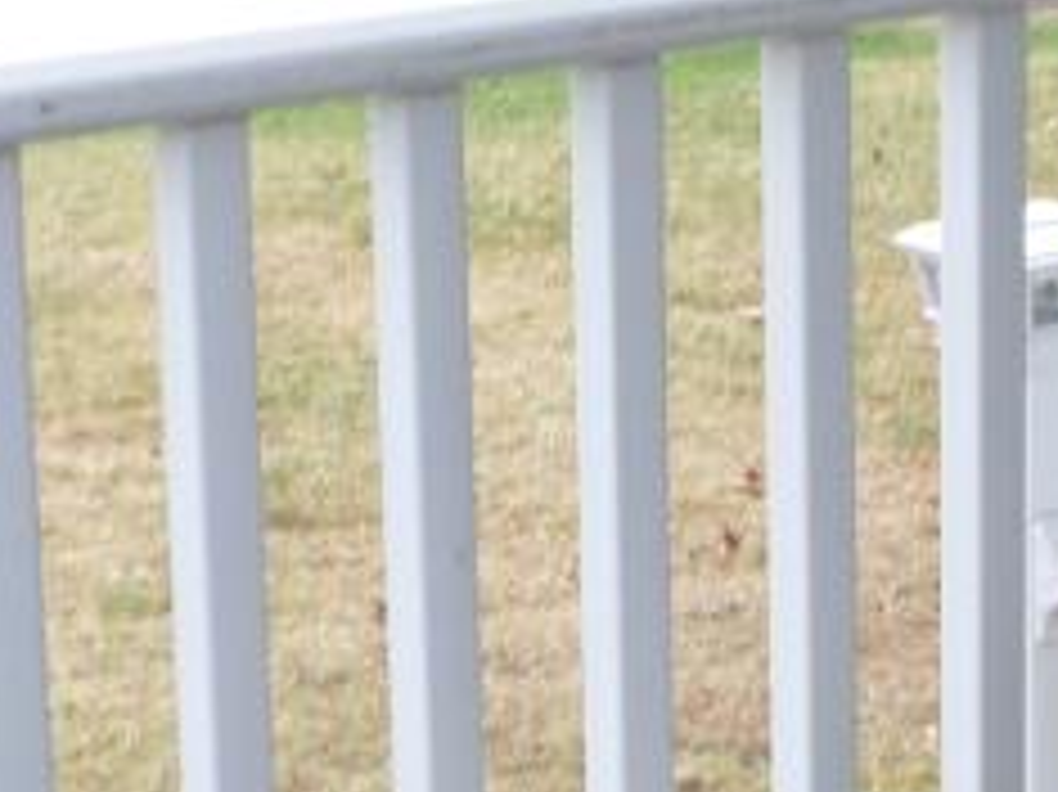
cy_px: 540
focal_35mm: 131
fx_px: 4002
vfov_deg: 11.3
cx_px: 977
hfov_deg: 14.9
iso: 160
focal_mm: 5.5
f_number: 2.7
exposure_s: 1/30
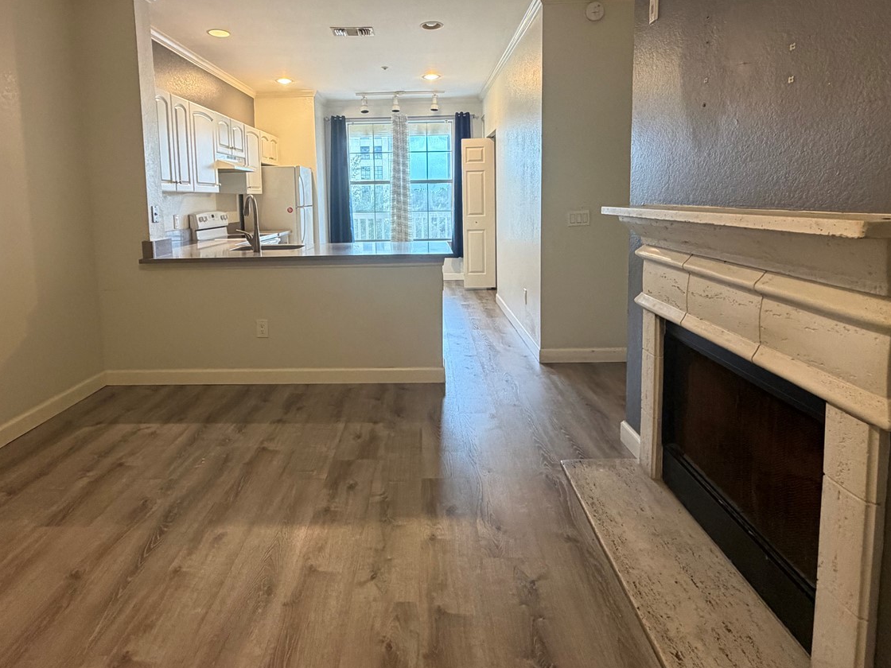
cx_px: 418
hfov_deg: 81.7
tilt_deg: -6.3
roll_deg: +1.3
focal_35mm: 20
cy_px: 246
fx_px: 515
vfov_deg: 64.9
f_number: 2.2
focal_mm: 2.22
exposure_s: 1/60
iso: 400
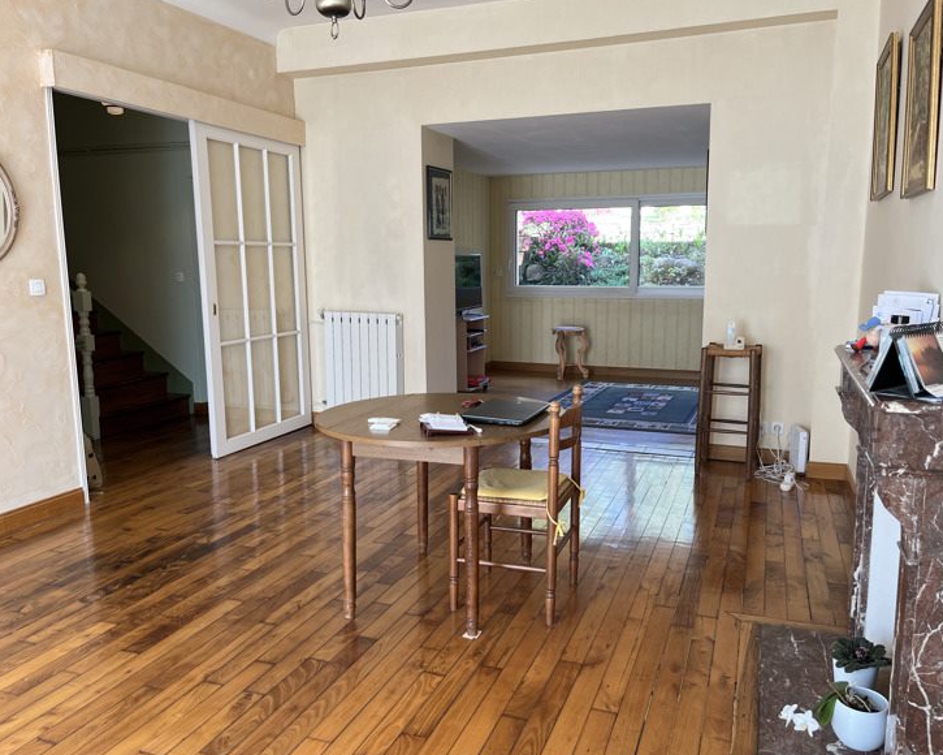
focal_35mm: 28
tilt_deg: -9.4
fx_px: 781
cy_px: 385
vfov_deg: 51.5
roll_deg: +0.6
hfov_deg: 62.2
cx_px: 493
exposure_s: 1/121
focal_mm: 5.1
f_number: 1.6
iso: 64
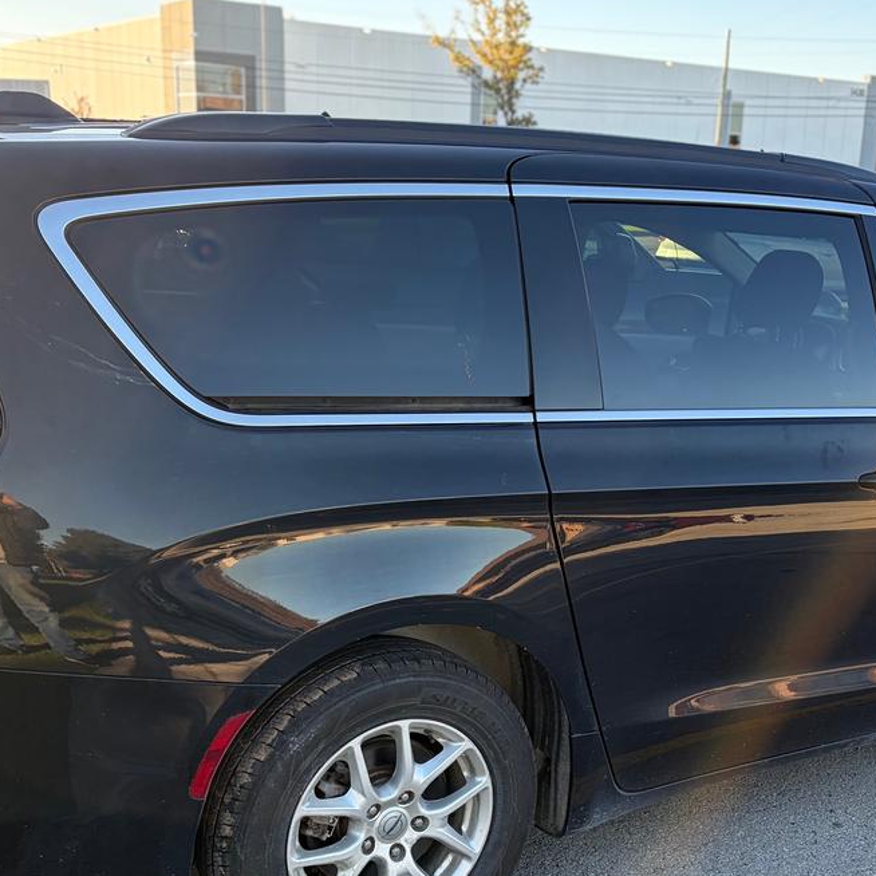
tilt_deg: -14.6
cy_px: 568
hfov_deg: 37.4
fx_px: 1288
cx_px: 540
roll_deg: -1.8
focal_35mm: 45
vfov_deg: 37.2
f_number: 1.6
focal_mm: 5.96
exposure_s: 1/404
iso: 64
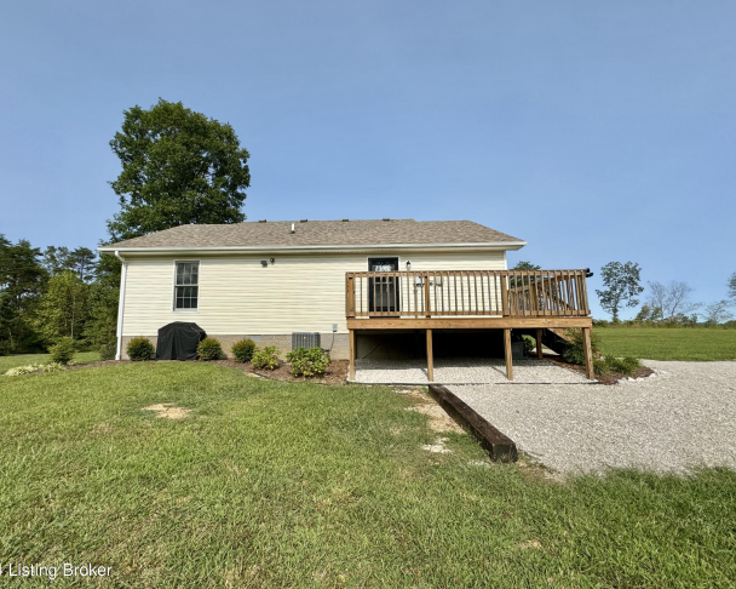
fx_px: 327
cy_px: 294
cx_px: 355
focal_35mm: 15
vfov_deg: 84.0
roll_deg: +0.7
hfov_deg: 96.8
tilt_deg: +6.5
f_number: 2.2
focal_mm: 2.22
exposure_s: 1/2985
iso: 50
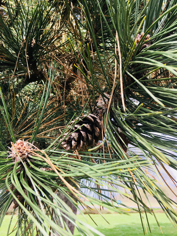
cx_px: 88
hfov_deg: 48.2
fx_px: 198
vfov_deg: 61.7
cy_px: 118
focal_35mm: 29
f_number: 2.2
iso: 25
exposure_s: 1/359
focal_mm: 4.15
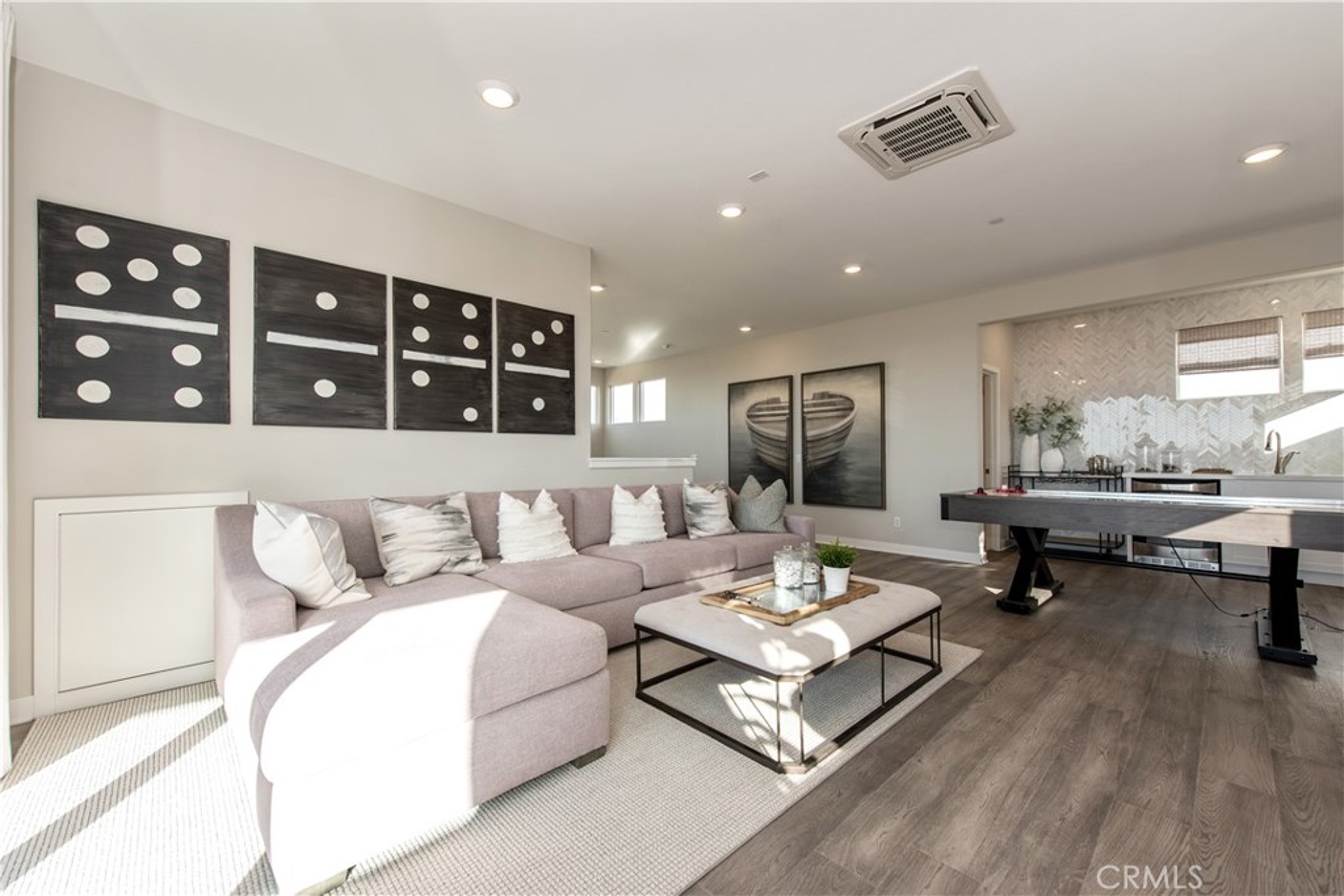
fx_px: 523
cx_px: 672
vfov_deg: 81.2
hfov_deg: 104.2
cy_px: 448
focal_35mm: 14
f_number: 5.6
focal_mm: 14
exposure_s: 1/125
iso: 100
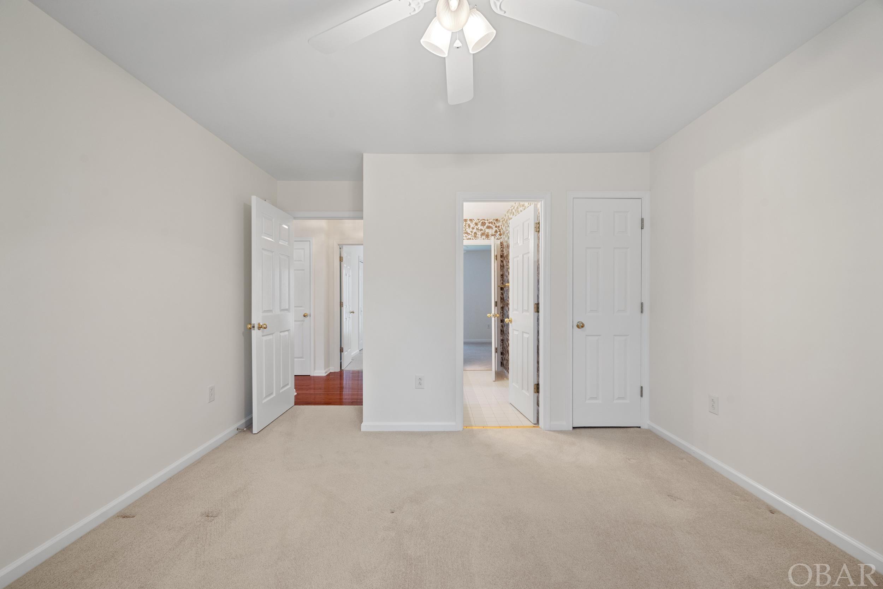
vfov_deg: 81.3
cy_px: 294
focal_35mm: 14
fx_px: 344
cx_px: 442
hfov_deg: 104.2
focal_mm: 14
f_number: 8
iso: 400
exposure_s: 1/2
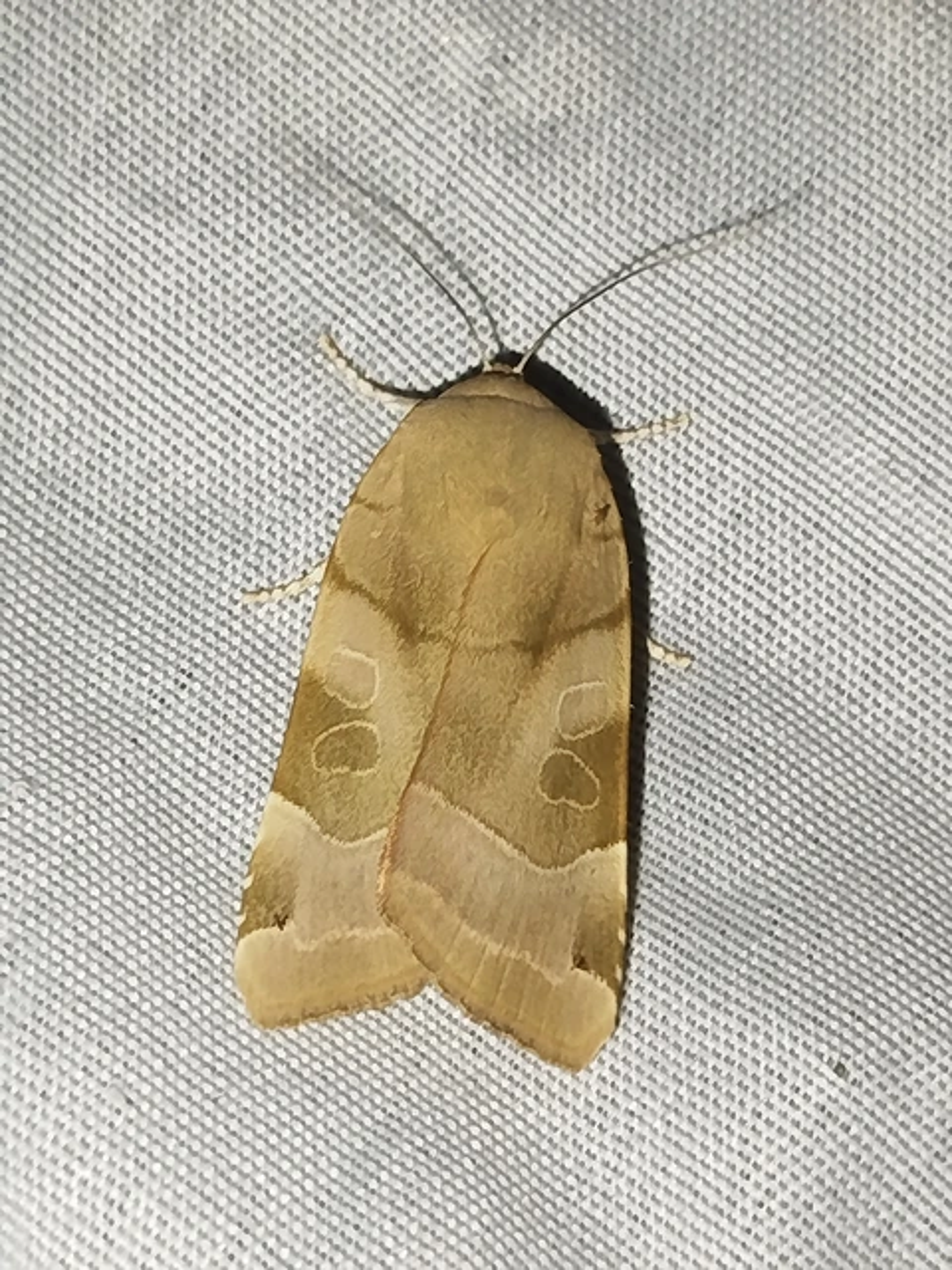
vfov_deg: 23.3
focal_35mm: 84
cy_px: 635
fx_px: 3080
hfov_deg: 17.6
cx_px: 476
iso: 125
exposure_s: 1/50
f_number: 1.7
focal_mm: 5.31
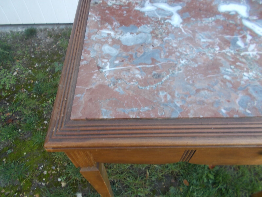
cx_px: 131
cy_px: 98
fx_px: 197
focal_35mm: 26
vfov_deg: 53.1
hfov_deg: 67.3
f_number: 3.2
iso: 80
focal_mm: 4.6
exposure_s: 1/40
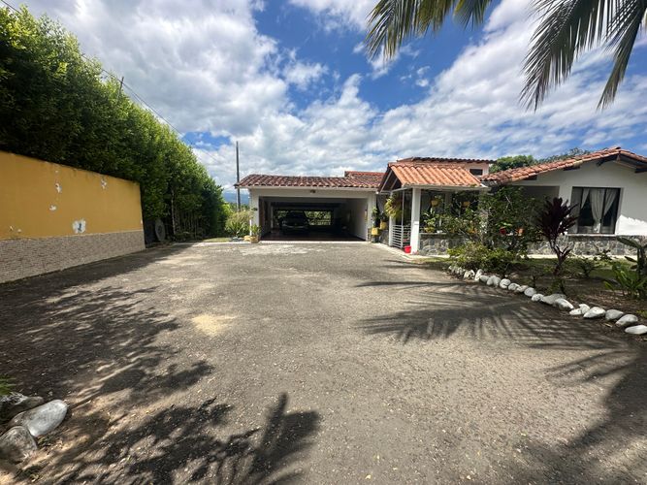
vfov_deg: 85.7
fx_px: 262
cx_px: 324
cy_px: 242
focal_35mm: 14
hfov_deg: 102.1
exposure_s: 1/2398
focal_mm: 2.22
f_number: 2.2
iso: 50
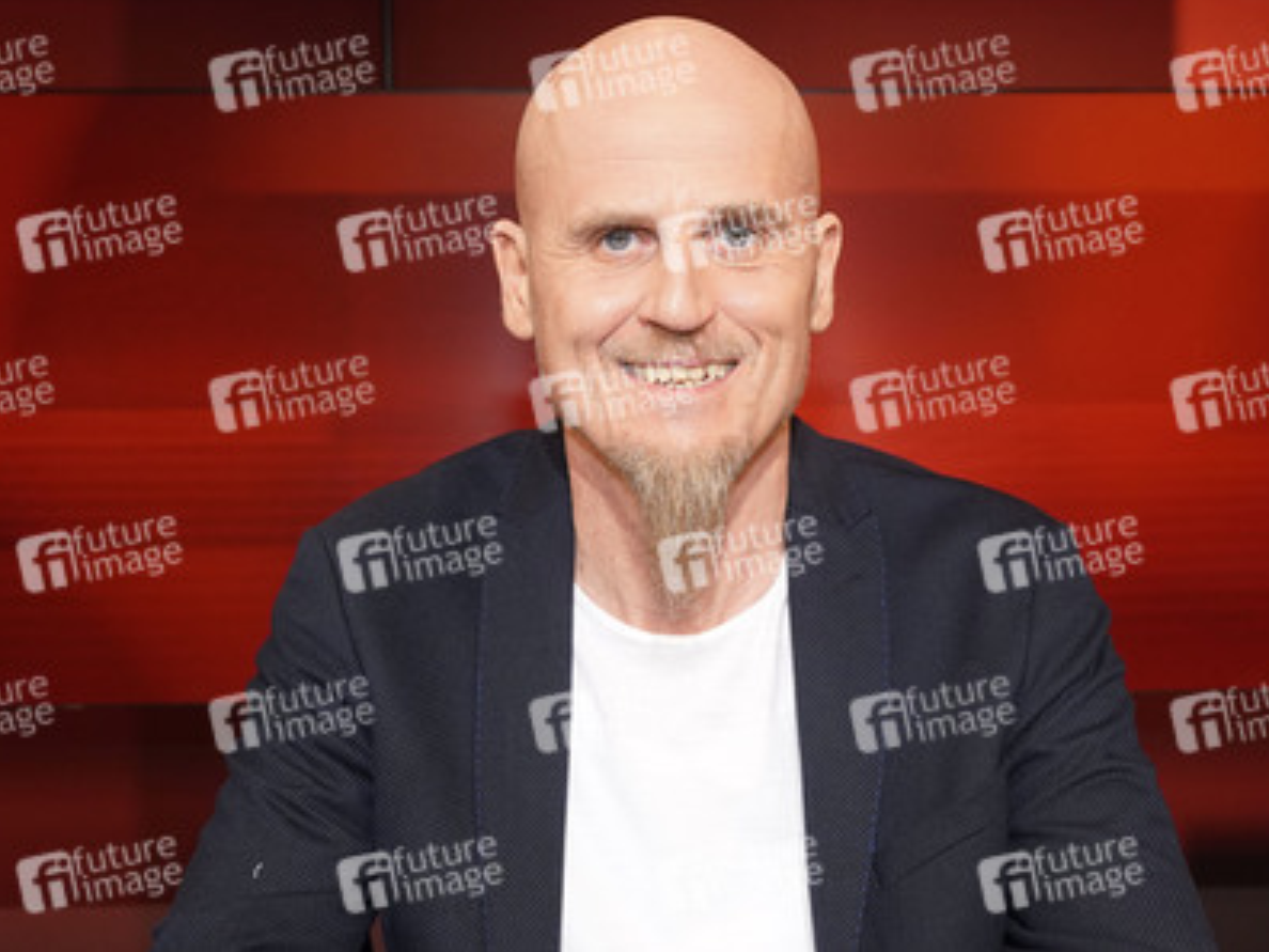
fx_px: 1283
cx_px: 655
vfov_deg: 40.7
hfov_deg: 52.6
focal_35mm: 35
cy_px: 474
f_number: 5.6
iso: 2000
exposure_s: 1/125
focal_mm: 32
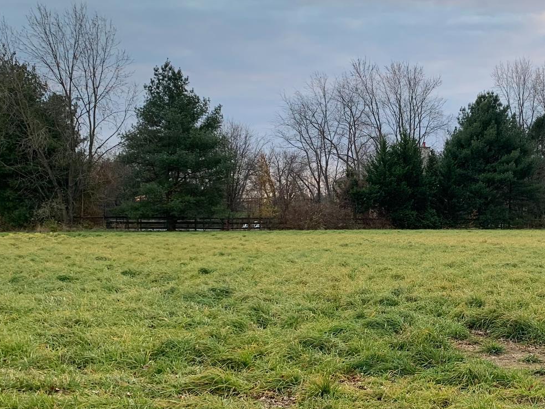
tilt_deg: -0.4
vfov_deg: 27.0
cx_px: 434
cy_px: 246
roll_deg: +0.4
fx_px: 850
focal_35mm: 54
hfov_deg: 34.5
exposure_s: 1/121
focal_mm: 4.25
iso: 80
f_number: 1.8
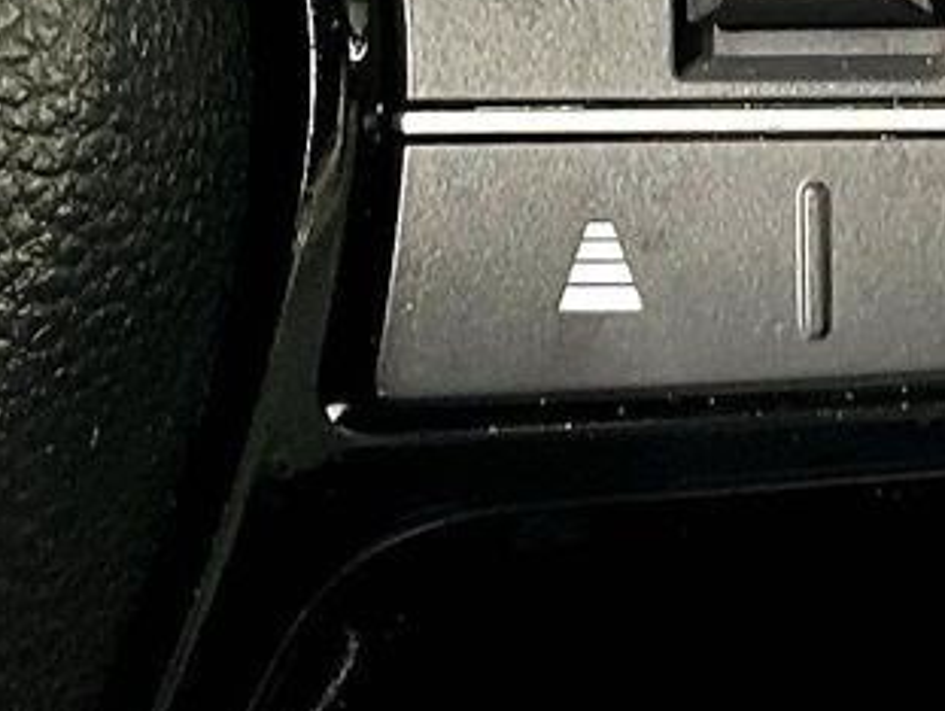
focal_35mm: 149
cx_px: 808
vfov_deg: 9.9
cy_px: -21
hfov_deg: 13.1
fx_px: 4072
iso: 320
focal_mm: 3
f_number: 1.8
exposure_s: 1/57
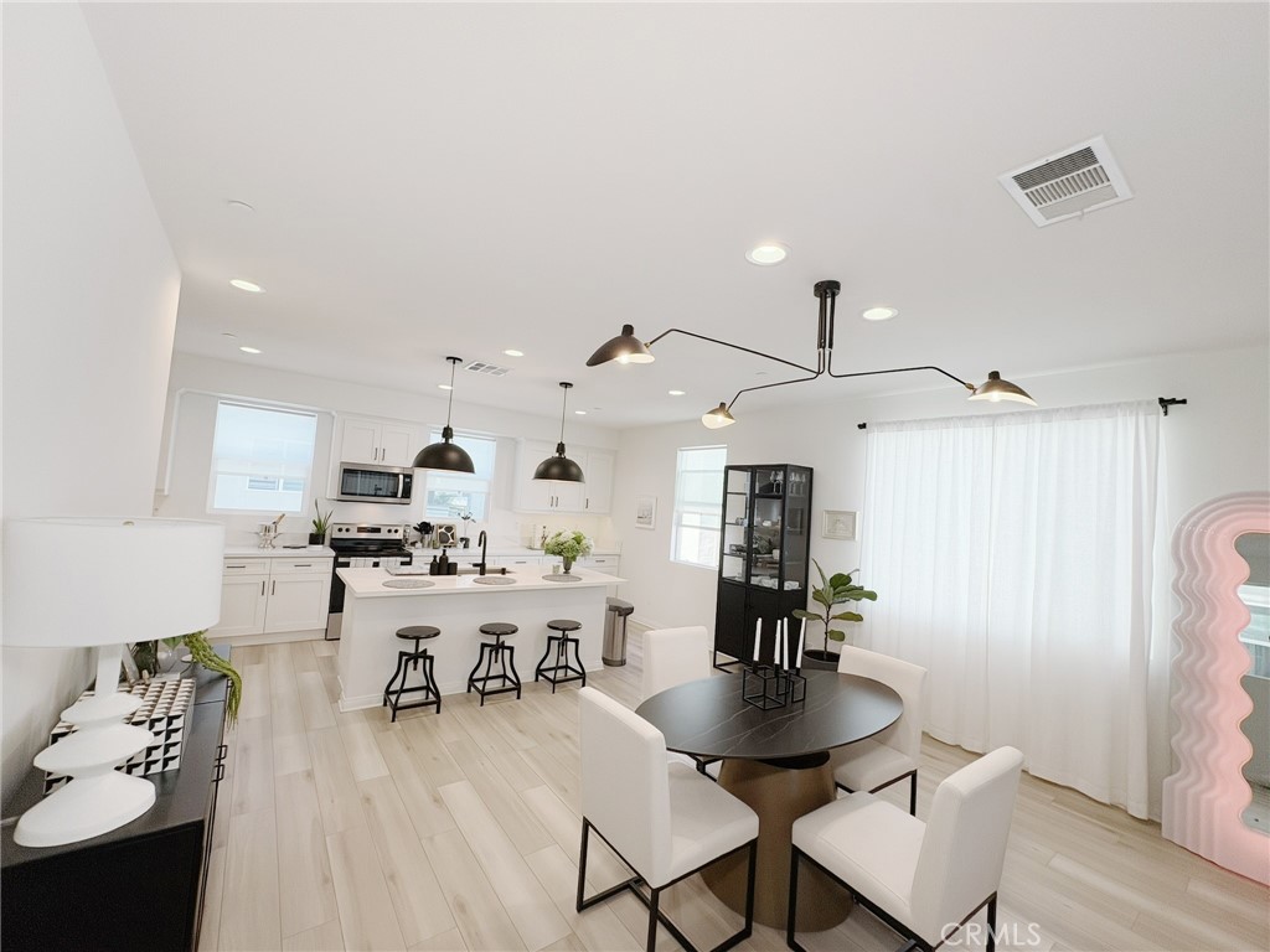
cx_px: 635
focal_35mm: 14
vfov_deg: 85.7
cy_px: 476
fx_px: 514
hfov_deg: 102.1
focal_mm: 2.22
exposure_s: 1/121
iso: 100
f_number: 2.2
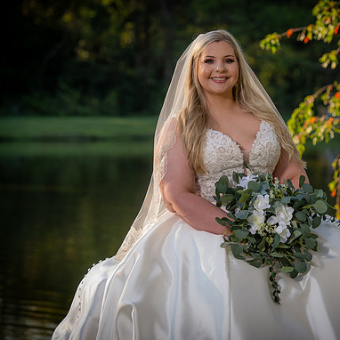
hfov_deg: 10.8
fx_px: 1789
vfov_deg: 10.9
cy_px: 169
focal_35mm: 161
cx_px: 229
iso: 125
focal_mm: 125
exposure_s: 1/160
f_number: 5
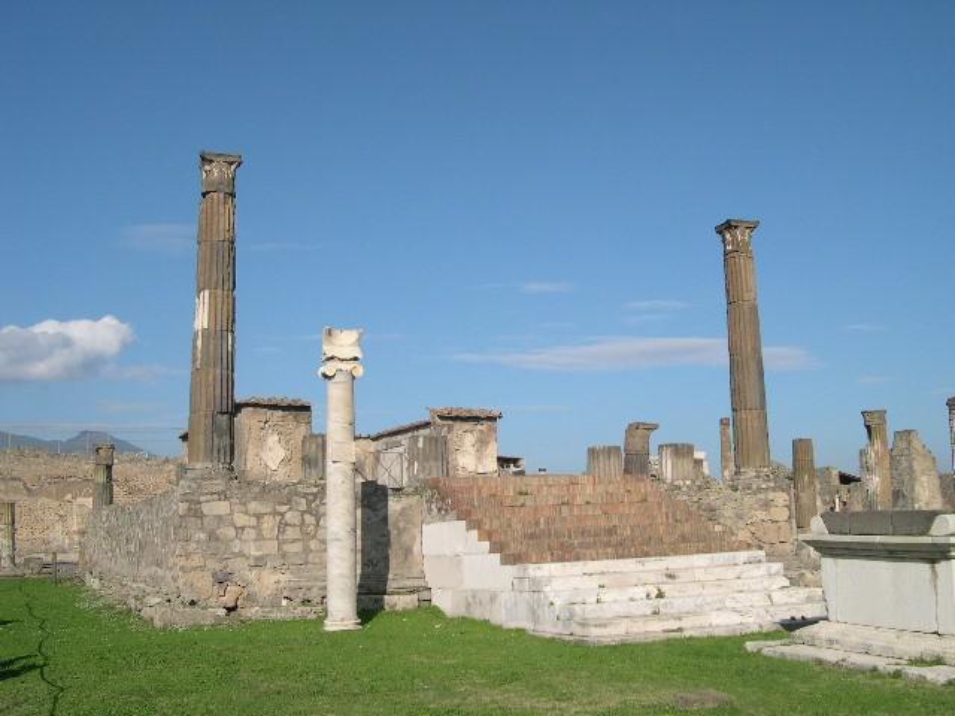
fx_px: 1048
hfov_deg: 49.0
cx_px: 478
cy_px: 358
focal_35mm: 38
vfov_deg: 37.7
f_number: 7.6
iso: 100
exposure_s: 1/280
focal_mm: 8
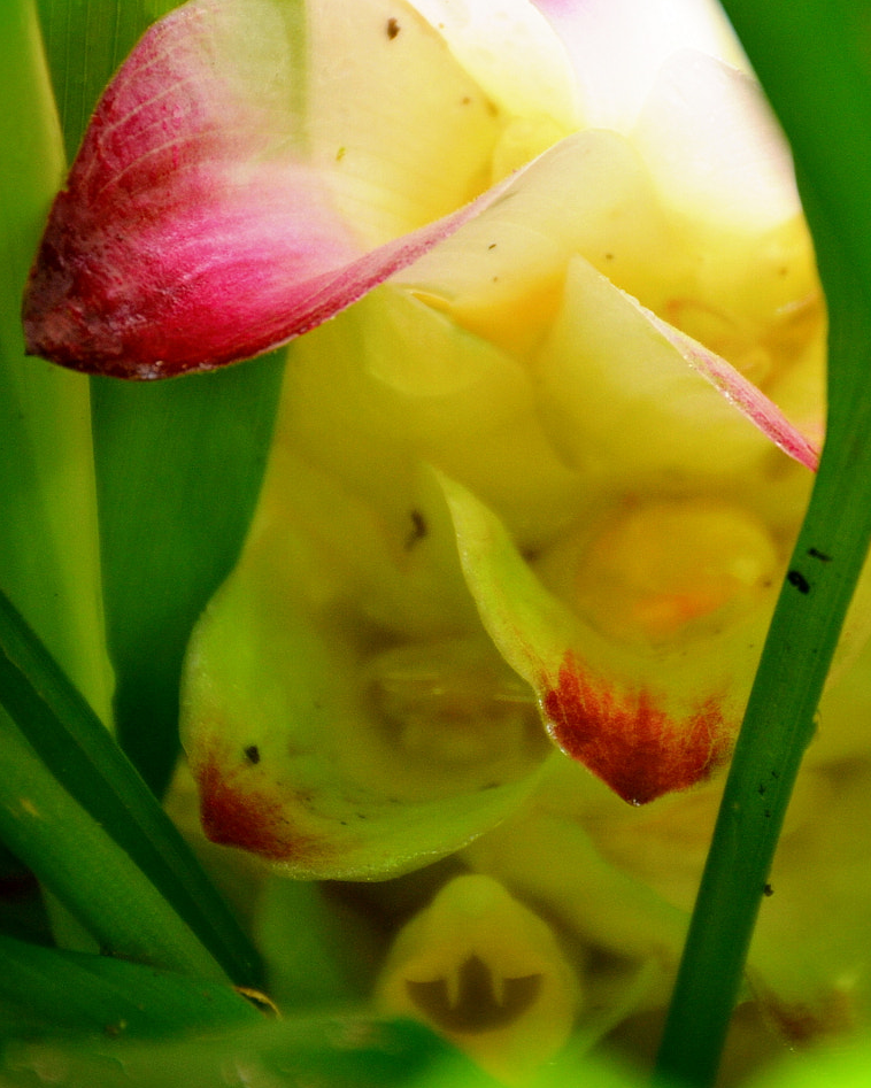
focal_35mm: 426
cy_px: 356
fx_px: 13722
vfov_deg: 4.5
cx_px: 535
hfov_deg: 3.6
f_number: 5.6
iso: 200
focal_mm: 140
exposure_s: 1/125
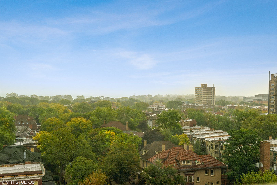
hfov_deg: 48.4
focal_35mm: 40
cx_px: 138
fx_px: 308
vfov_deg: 33.4
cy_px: 92
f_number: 8
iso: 200
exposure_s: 1/1000
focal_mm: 40
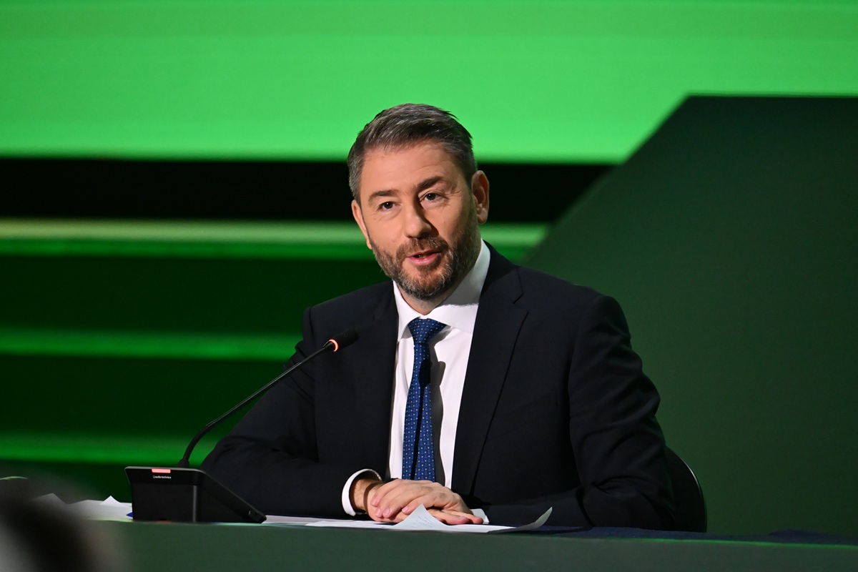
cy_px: 286
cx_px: 429
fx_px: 11916
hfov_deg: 4.1
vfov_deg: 2.7
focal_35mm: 500
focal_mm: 500
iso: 8000
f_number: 6.7
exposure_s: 1/160
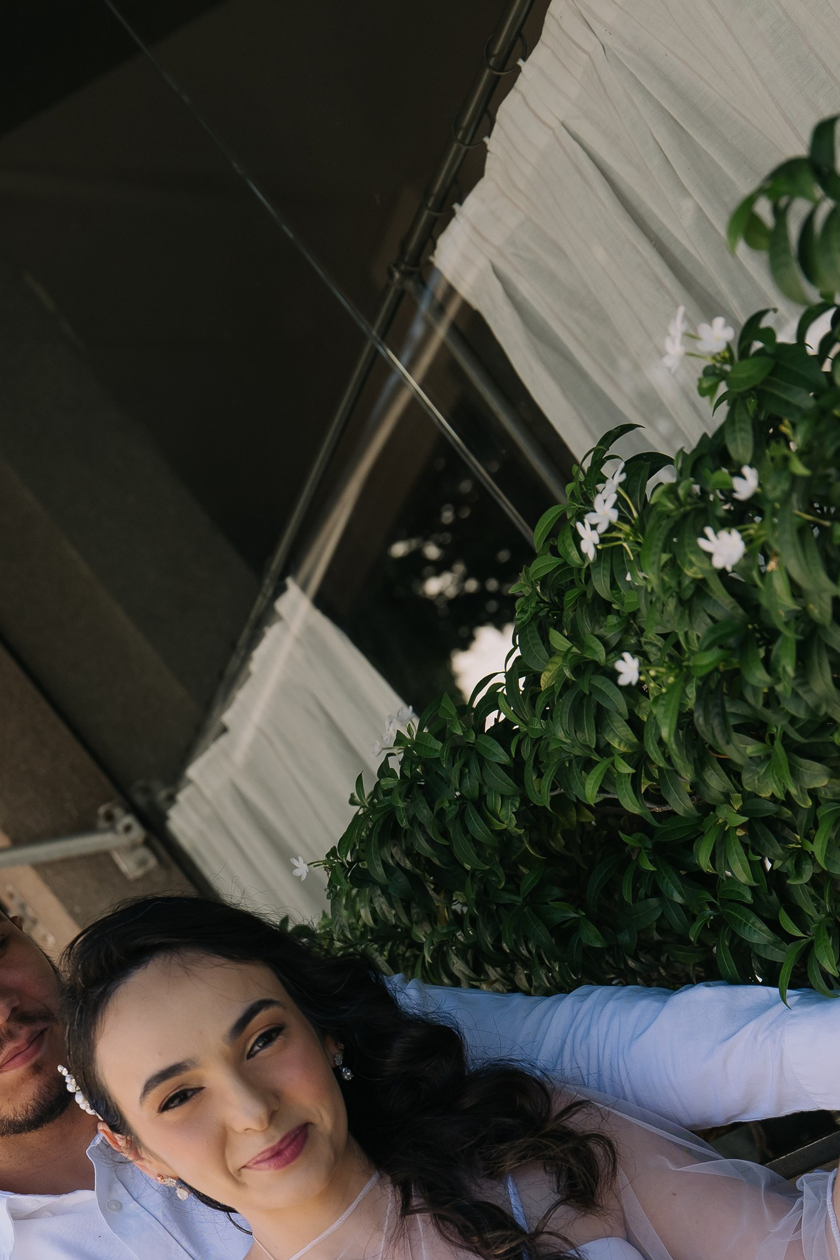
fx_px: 2660
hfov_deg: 17.9
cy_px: 1128
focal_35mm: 76
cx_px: 335
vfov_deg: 25.8
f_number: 3.5
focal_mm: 37
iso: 640
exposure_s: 1/1000
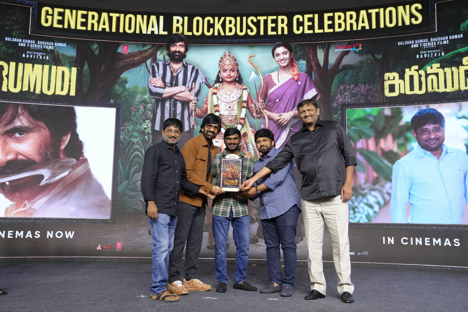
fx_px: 468
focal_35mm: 36
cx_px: 234
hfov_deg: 53.1
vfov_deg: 36.9
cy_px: 156
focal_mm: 36
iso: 1600
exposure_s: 1/160
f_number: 3.5
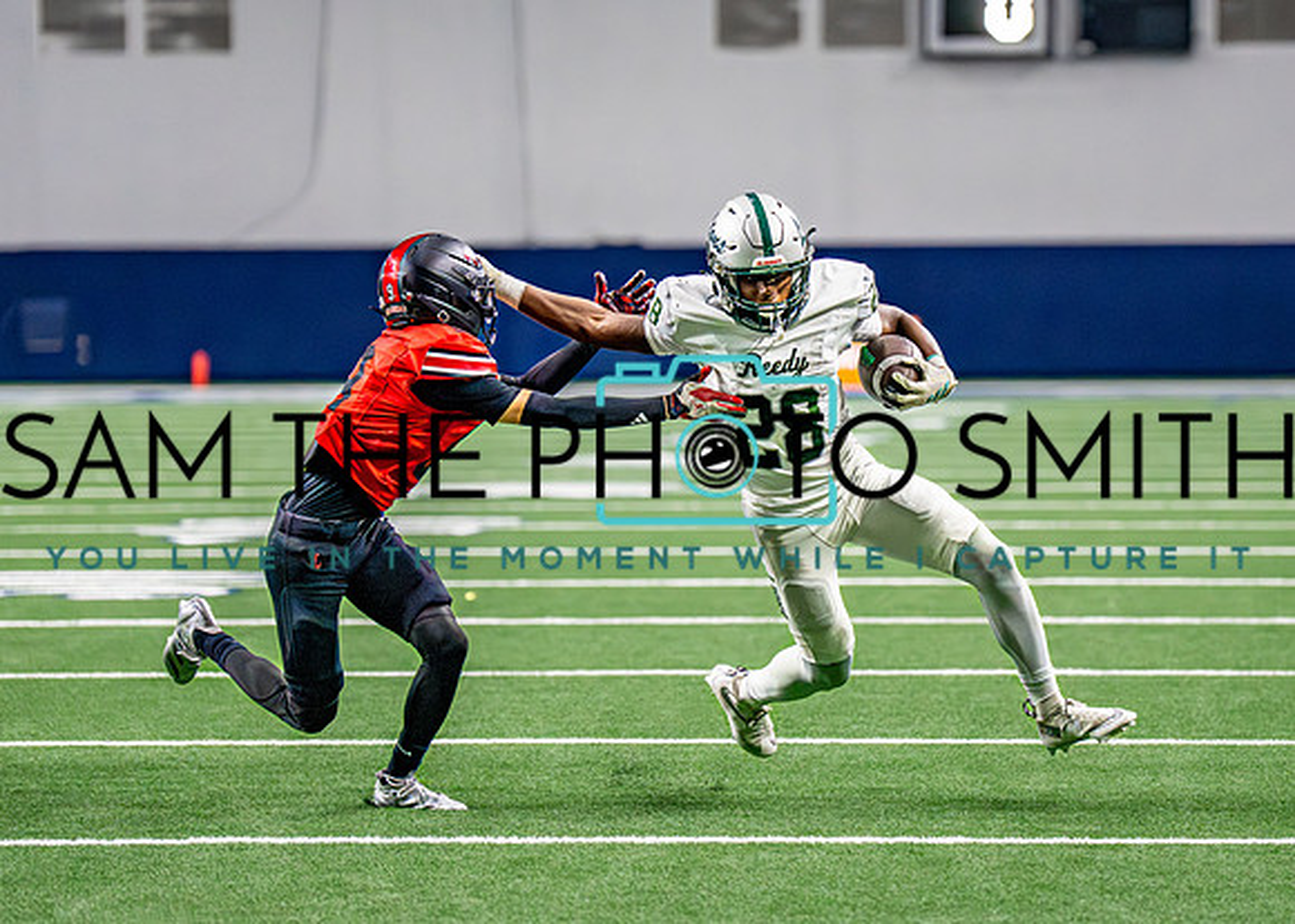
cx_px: 749
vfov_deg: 5.7
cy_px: 440
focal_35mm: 252
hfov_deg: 8.0
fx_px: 9284
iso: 5000
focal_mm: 153
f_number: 2.8
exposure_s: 1/2000
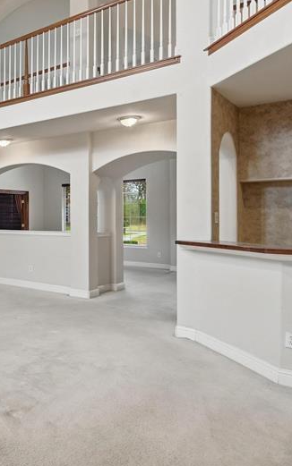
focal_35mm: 32
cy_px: 188
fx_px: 407
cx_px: -65
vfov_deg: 59.2
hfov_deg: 32.2
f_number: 7.1
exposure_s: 1/800
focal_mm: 16
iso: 1000
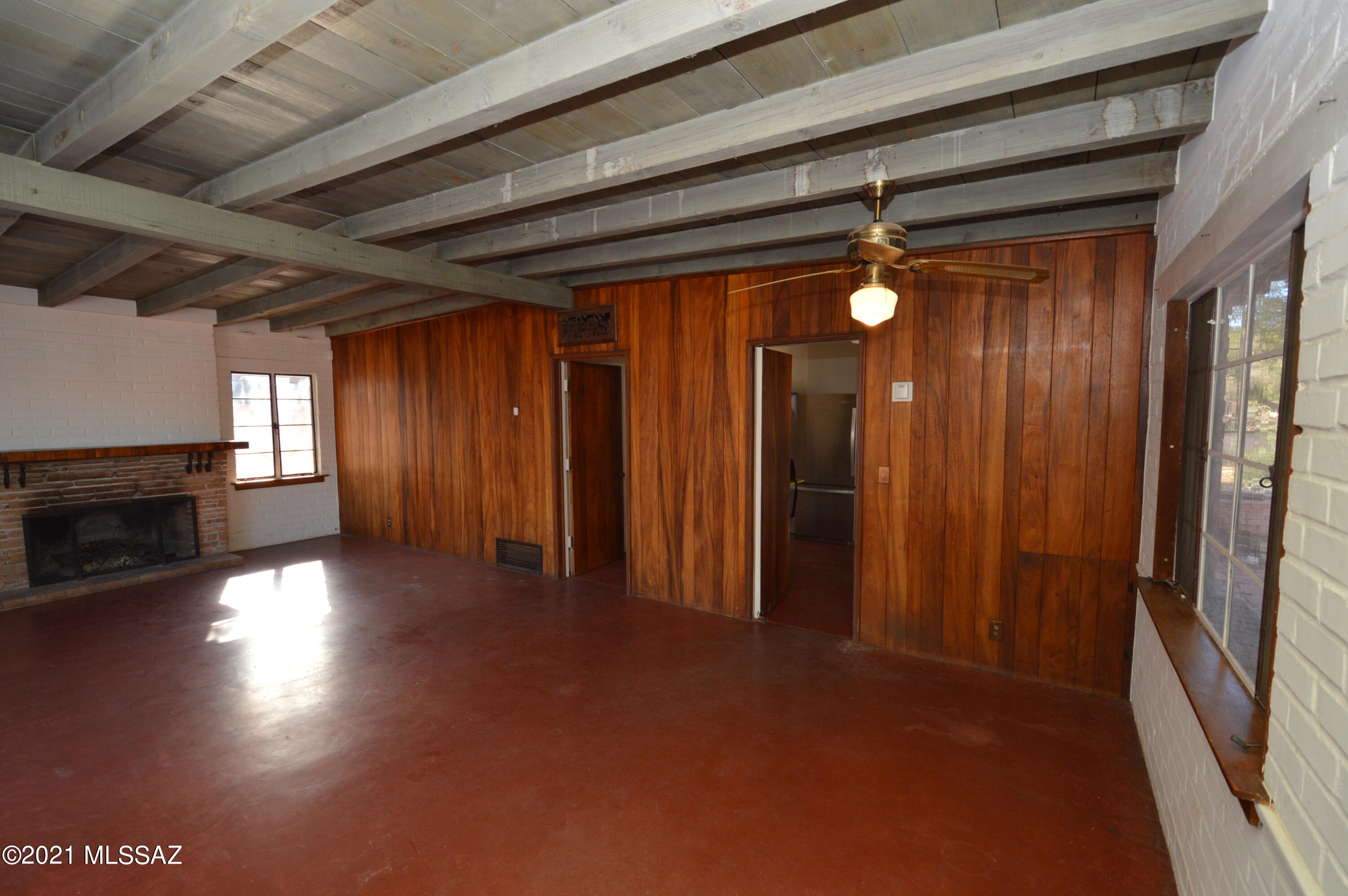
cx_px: 674
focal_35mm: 15
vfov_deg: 77.2
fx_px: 561
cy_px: 448
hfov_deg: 100.4
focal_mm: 10
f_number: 5
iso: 400
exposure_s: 1/100
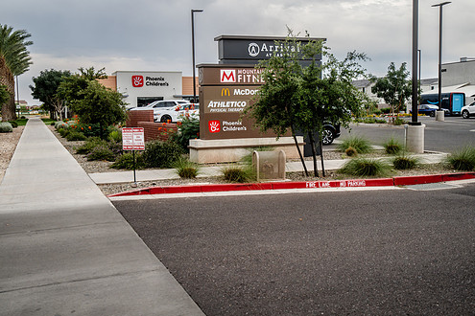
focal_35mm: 41
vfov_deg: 32.6
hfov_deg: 47.4
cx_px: 247
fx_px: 541
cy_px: 147
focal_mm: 35
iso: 200
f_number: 4
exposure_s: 1/640
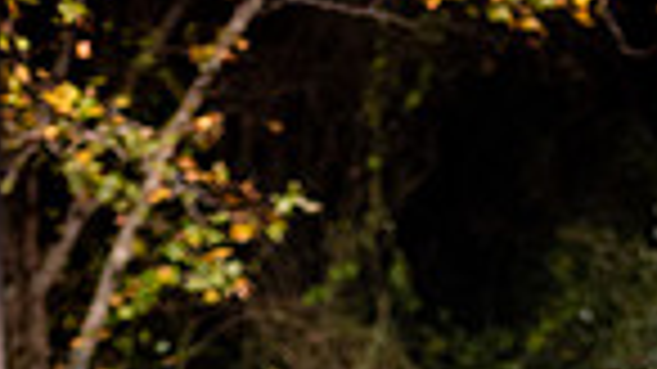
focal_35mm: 162
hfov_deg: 13.3
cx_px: 470
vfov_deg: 7.0
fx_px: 2821
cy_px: 958
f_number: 1.8
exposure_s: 1/160
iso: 800
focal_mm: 50
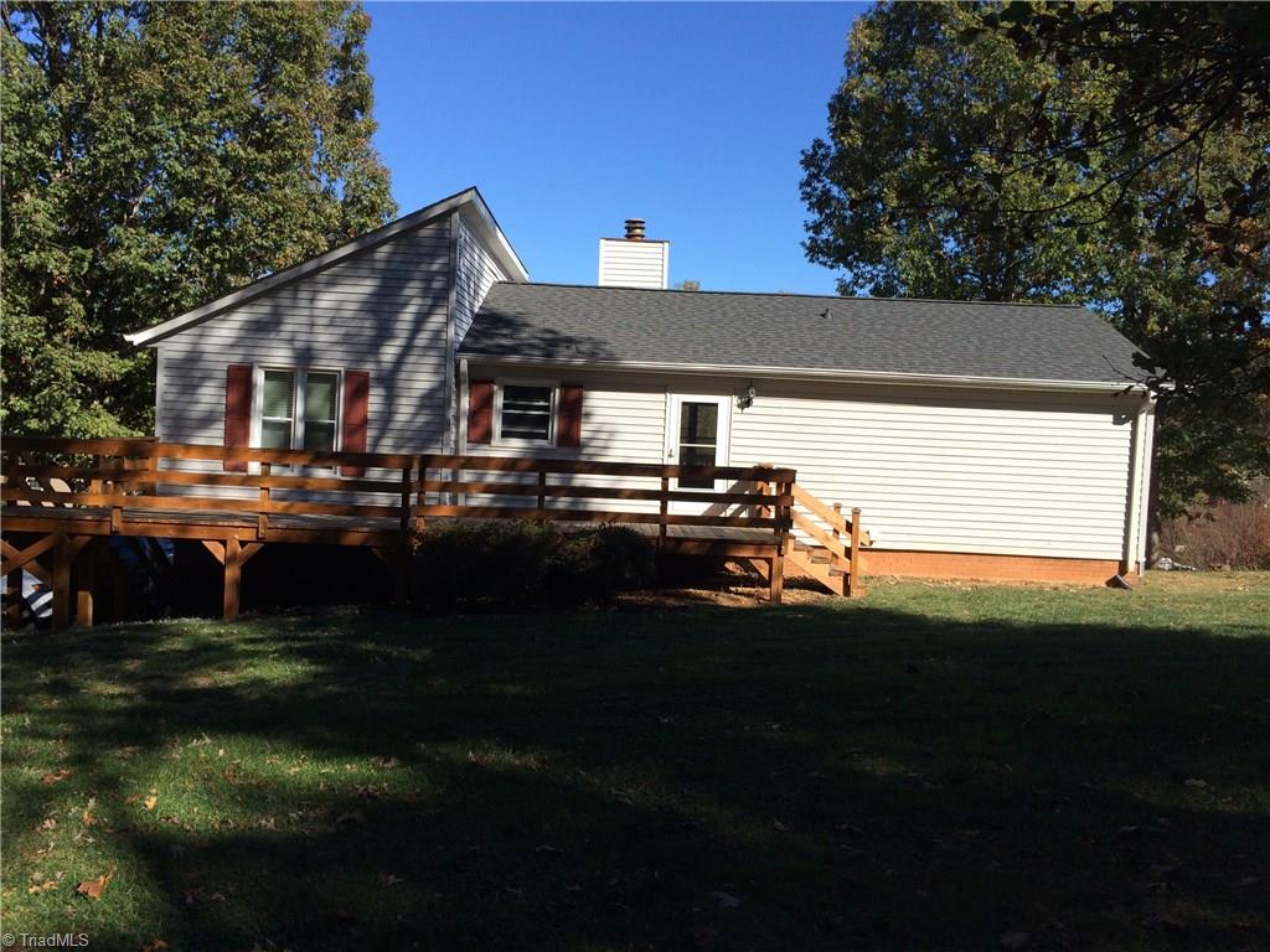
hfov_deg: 61.7
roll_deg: -1.1
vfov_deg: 48.2
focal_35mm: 29
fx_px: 1064
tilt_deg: -3.1
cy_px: 476
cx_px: 635
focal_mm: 4.15
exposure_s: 1/1709
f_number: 2.2
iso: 32
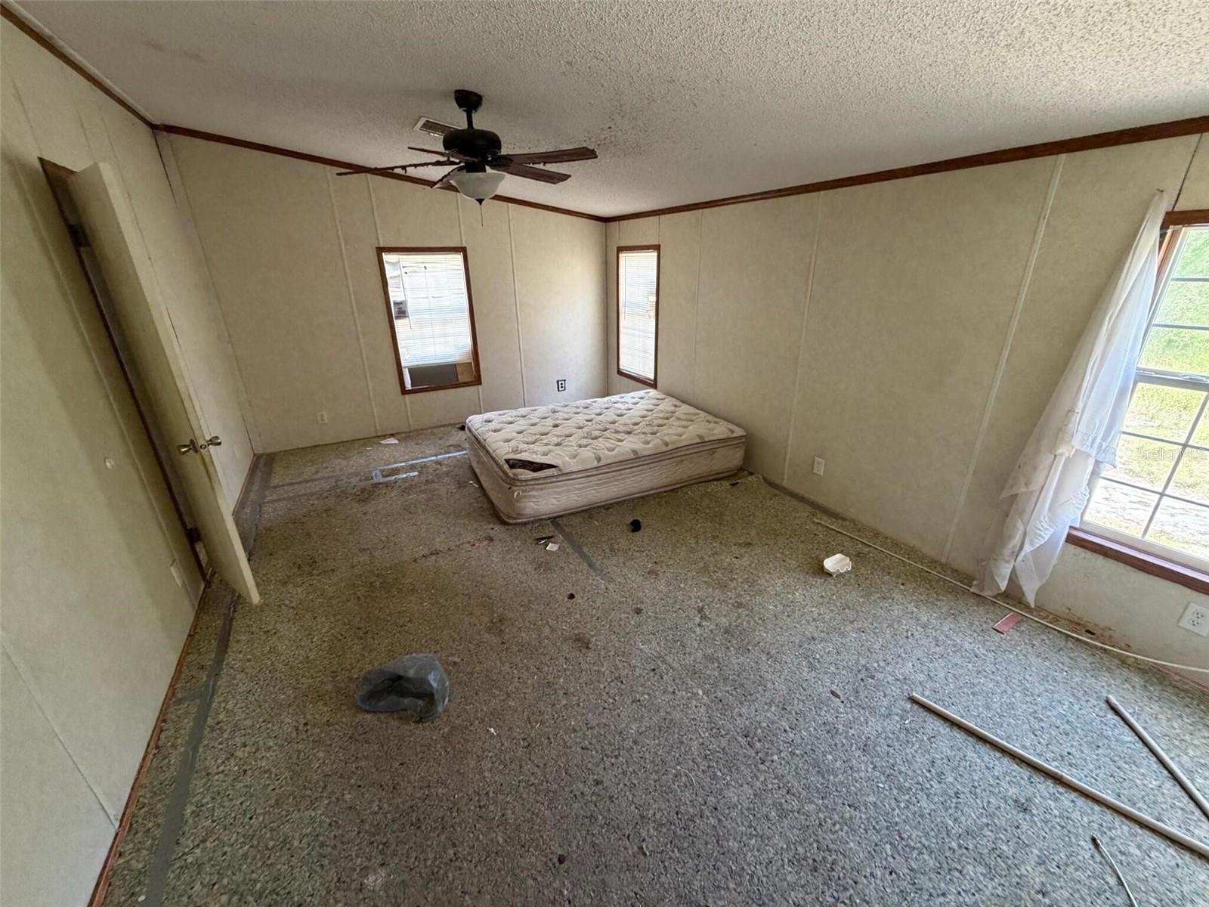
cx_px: 604
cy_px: 454
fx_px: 489
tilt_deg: -22.4
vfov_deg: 85.7
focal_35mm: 14
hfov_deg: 102.1
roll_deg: +1.7
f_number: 2.2
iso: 320
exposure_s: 1/60
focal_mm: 2.22
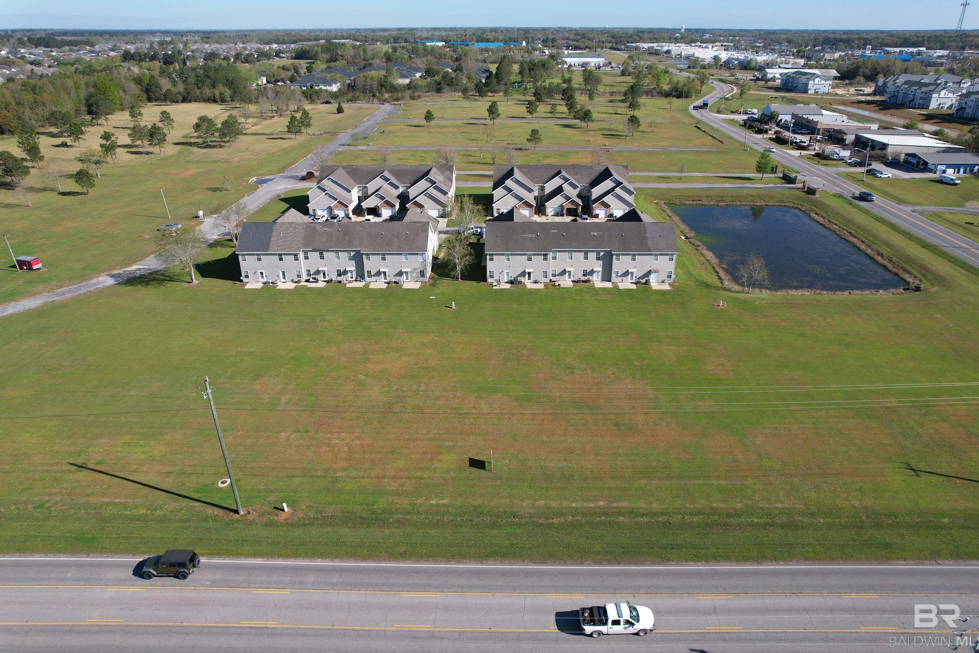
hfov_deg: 76.1
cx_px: 509
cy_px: 333
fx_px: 625
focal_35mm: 23
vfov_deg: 55.1
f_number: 2.8
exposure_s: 1/1500
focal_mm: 8.38
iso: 100
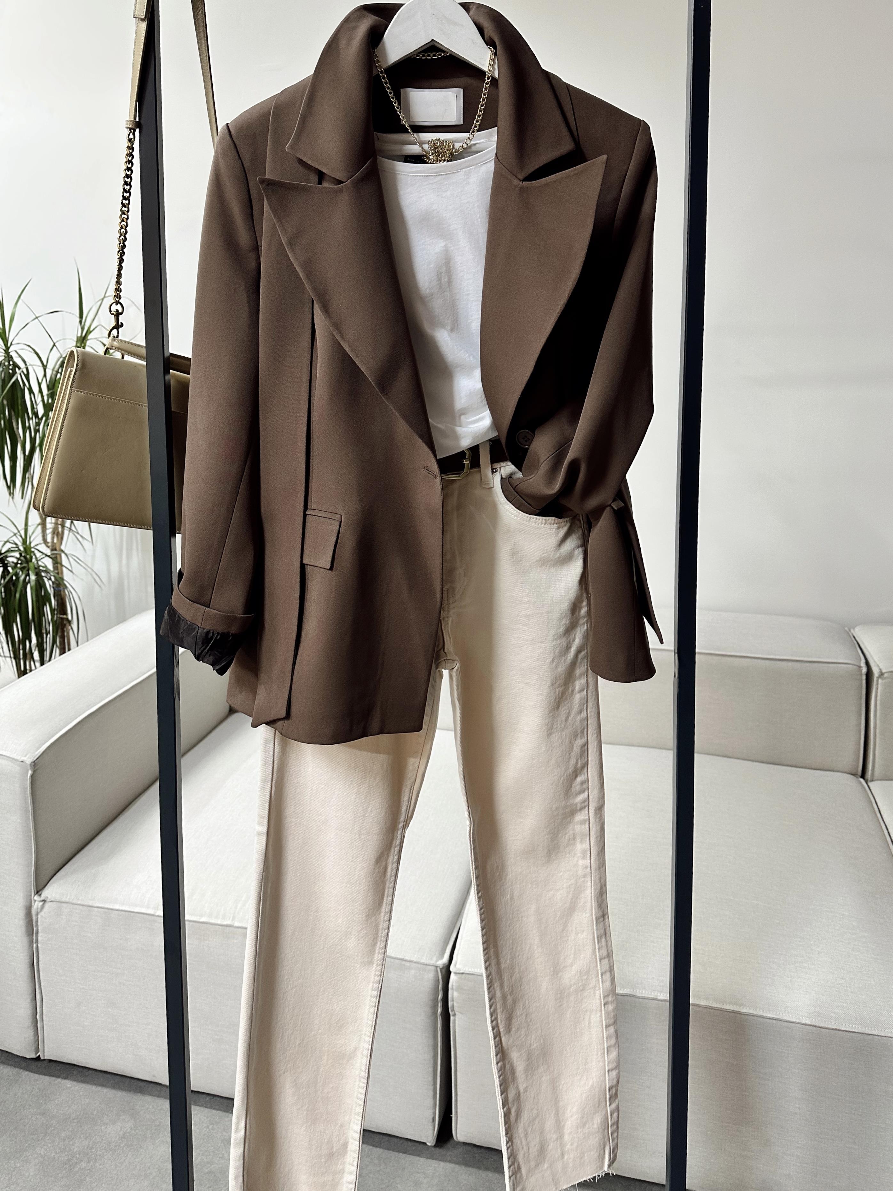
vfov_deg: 71.6
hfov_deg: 56.8
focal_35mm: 24
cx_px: 446
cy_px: 596
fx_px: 826
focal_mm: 6.86
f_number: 1.78
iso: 160
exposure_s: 1/50
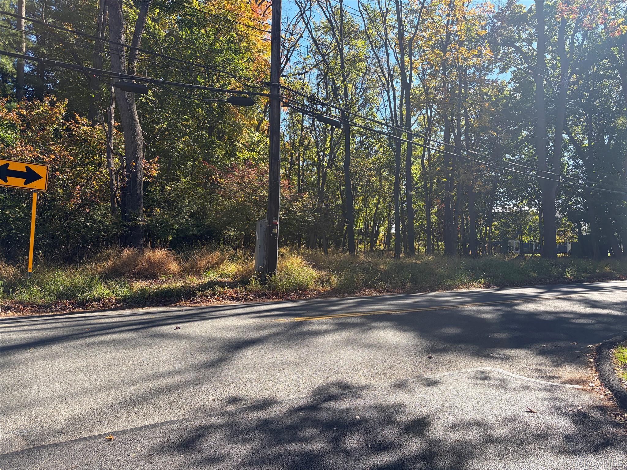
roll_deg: -1.3
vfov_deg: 53.1
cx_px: 314
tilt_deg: +2.3
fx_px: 471
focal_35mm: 26
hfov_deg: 67.3
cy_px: 235
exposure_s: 1/1135
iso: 50
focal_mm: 5.96
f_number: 1.6
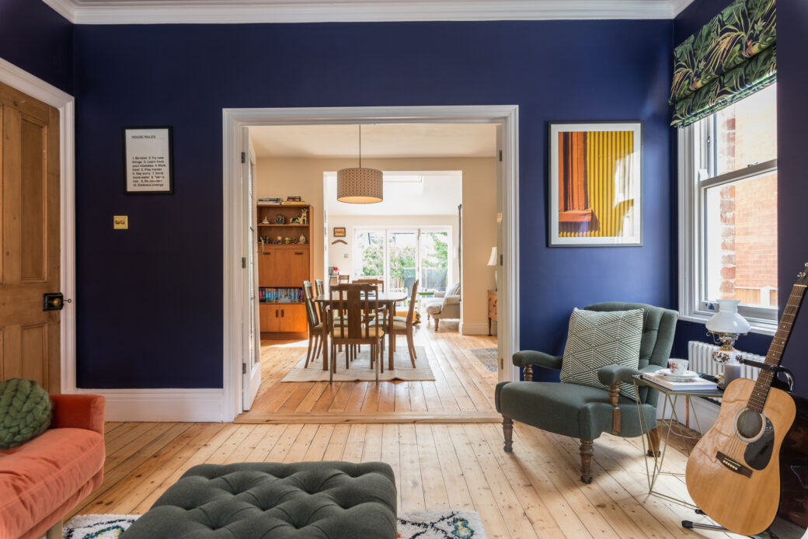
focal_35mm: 22
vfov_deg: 57.3
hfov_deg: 78.6
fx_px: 494
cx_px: 404
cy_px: 270
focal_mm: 22
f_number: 8
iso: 100
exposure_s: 1/4
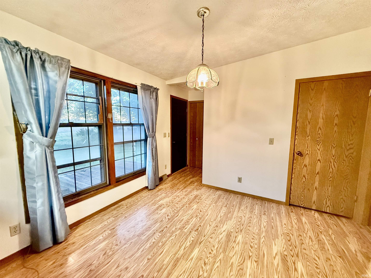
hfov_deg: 102.1
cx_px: 186
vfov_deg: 85.7
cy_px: 139
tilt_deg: -6.6
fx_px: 150
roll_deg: -1.1
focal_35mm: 14
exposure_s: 1/60
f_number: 2.2
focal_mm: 2.22
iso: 640
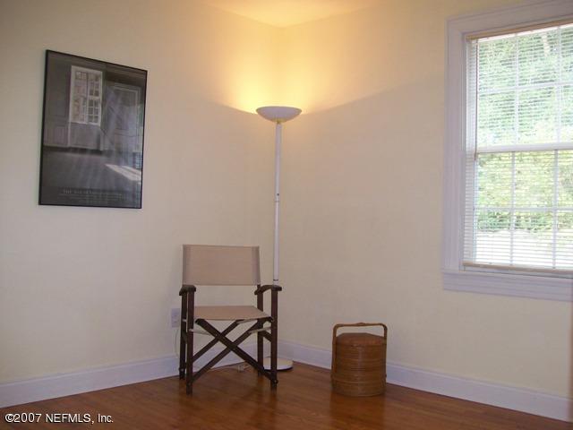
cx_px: 286
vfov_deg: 39.7
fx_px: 596
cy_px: 215
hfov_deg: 51.4
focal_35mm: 36
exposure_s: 1/64
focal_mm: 6
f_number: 2.7
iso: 140
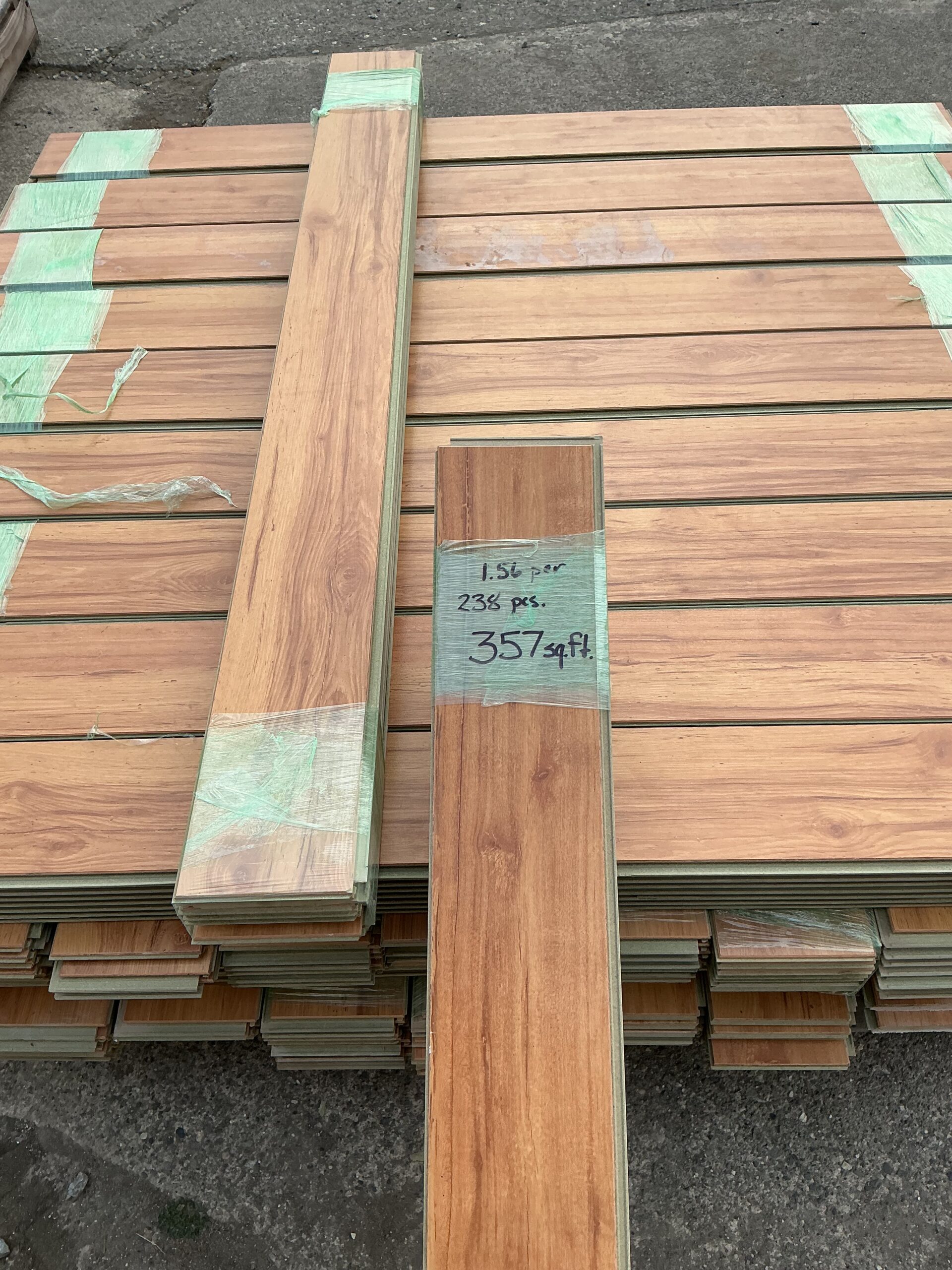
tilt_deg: -50.8
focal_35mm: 29
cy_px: 635
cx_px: 476
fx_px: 1063
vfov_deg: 61.7
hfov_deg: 48.2
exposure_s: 1/719
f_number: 1.8
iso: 25
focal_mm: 3
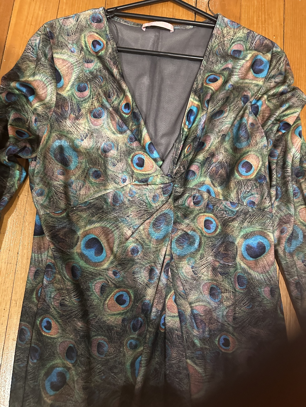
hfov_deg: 56.8
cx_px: 153
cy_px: 204
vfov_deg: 71.6
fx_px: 283
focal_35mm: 24
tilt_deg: -79.9
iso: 800
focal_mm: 6.86
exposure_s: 1/33
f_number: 1.78
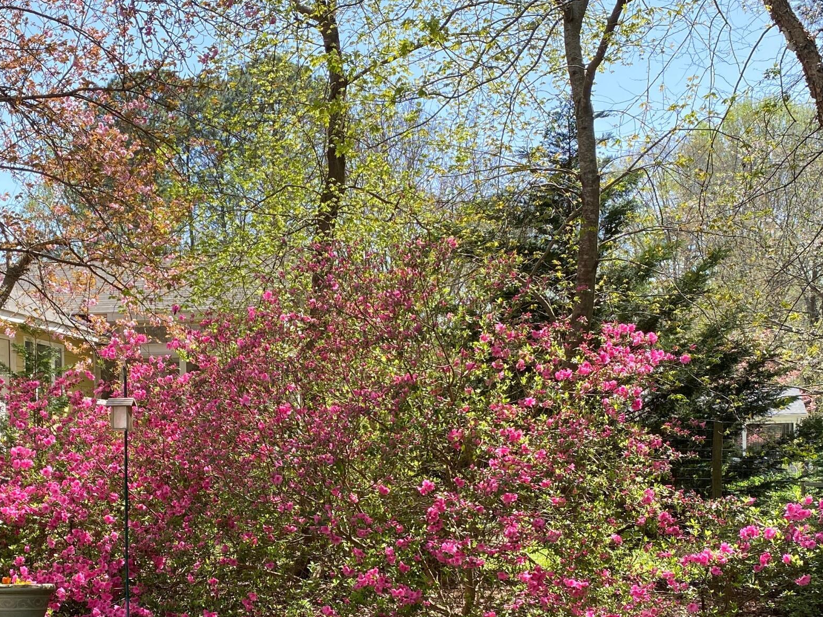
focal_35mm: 50
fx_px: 1189
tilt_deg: -0.8
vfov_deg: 28.7
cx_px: 265
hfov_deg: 37.7
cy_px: 465
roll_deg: +1.2
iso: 32
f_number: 1.8
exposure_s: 1/715
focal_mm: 4.25
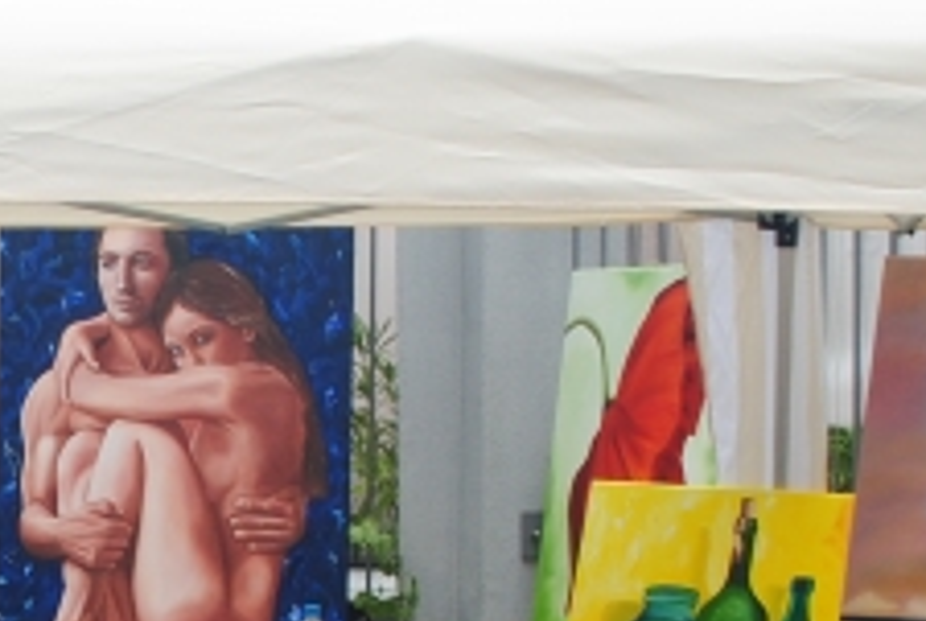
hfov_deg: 13.1
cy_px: 823
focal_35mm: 152
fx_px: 3918
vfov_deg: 8.9
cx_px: -235
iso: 200
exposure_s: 1/160
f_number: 9
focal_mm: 24
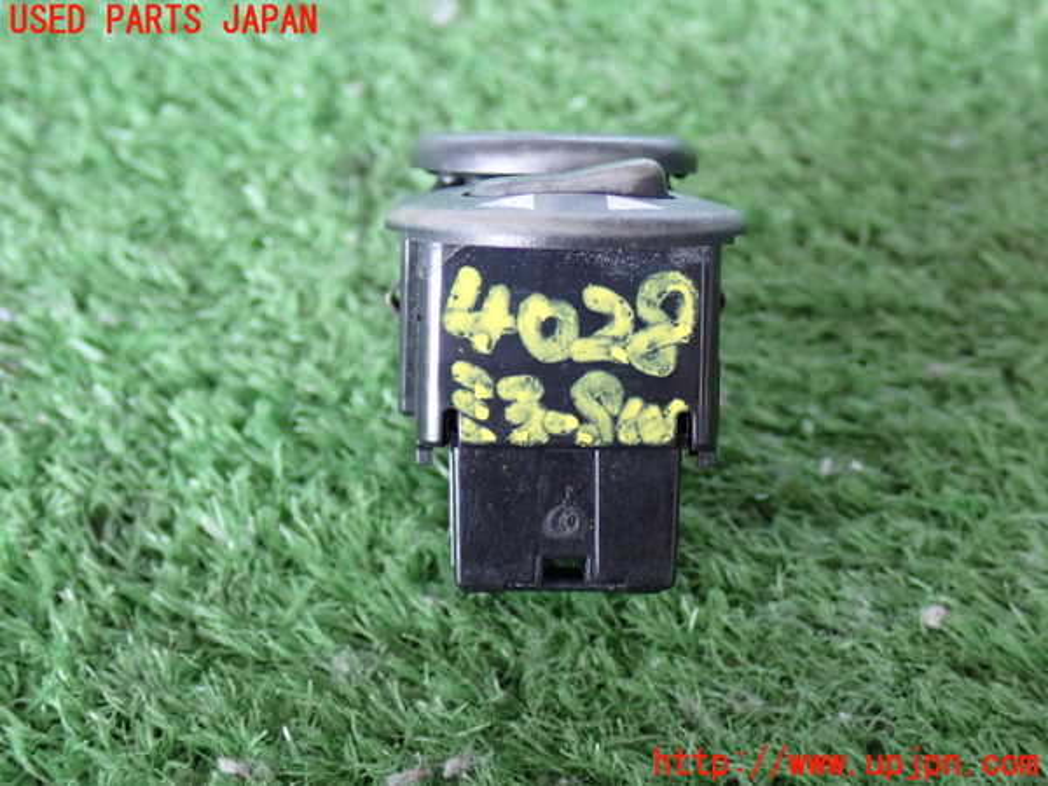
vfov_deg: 21.9
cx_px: 524
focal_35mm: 67
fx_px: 2028
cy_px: 393
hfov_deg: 29.0
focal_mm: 11.88
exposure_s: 1/40
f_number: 3.8
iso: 800
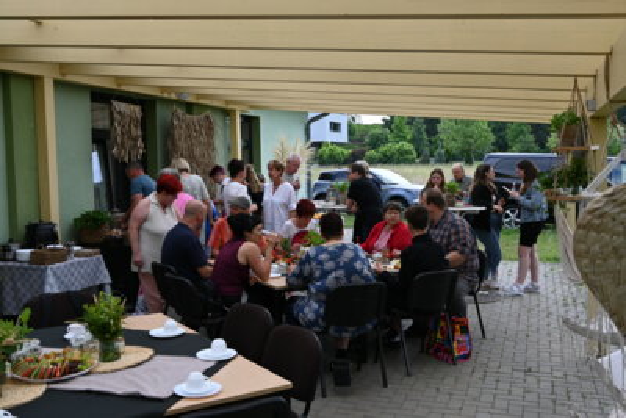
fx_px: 652
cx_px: 313
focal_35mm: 38
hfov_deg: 51.3
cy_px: 209
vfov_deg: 35.5
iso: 140
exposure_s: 1/250
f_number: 5.6
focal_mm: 25
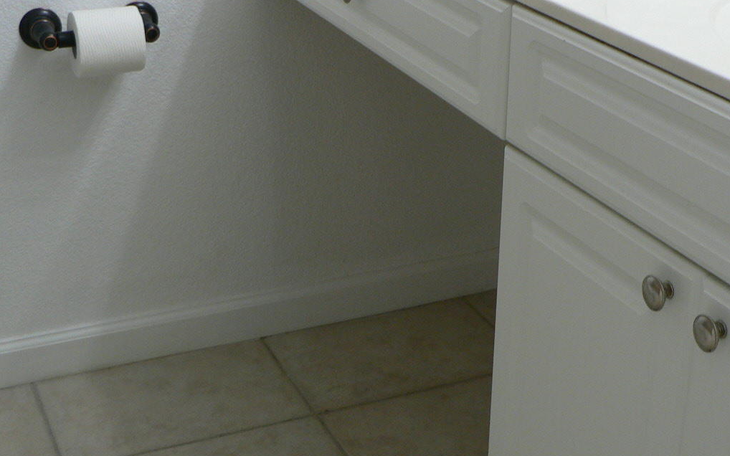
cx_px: 424
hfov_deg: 33.9
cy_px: 201
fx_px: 1194
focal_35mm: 60
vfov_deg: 21.6
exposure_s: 1/30
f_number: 2.8
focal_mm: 6
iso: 80
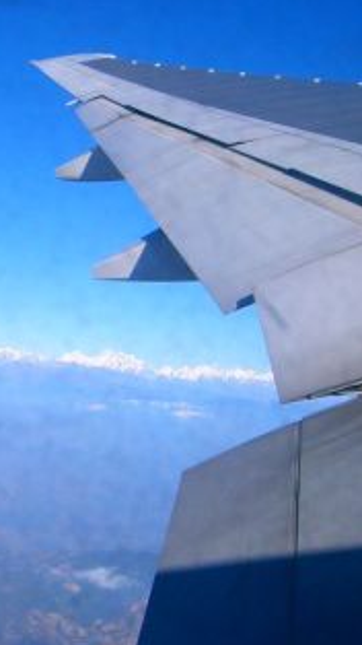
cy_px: 319
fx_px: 990
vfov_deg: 36.0
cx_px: -32
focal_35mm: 58
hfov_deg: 19.9
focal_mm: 8
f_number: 4.8
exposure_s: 1/640
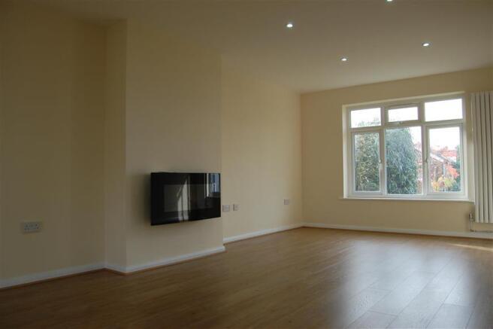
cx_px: 246
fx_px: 370
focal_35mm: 27
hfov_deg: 67.4
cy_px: 164
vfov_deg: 47.9
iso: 280
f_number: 5.6
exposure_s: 1/125
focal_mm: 18
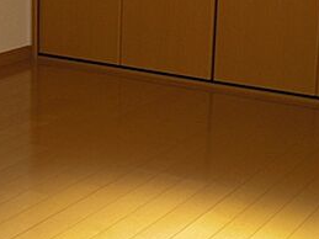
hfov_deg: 20.7
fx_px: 866
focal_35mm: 94
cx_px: 68
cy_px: 75
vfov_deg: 15.7
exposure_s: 1/200
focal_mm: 6.3
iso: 64
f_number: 3.1
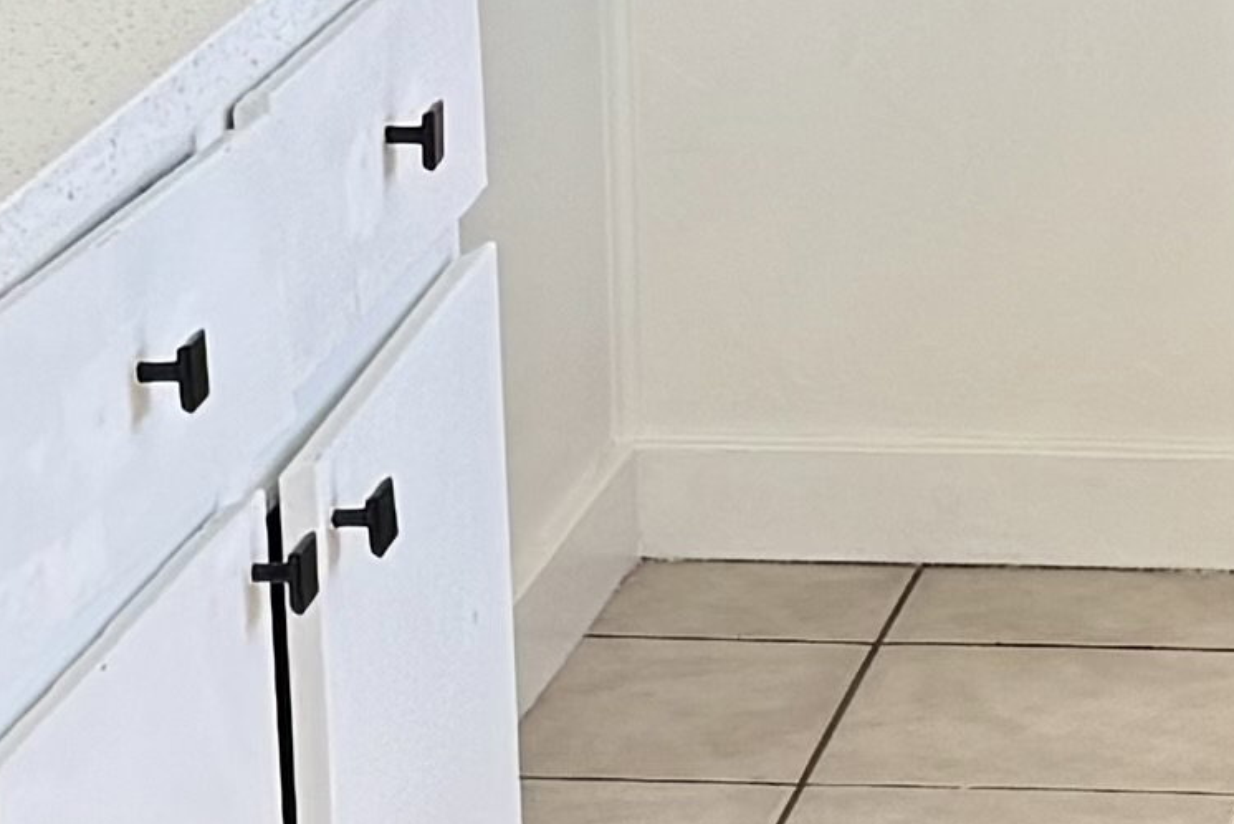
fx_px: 6549
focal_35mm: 191
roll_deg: -0.3
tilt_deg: -13.6
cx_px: 1454
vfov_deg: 7.2
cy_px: 60
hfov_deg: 10.6
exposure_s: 1/121
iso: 160
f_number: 1.78
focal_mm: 6.76
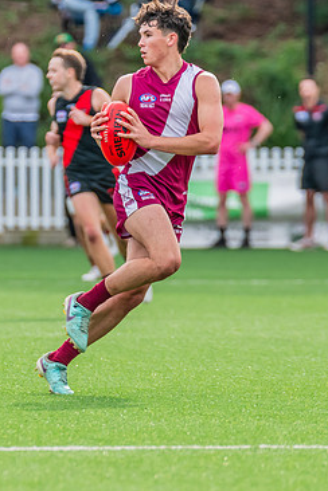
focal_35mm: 809
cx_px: 95
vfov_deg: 2.5
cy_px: 213
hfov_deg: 1.7
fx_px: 11055
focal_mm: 330
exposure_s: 1/1250
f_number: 5.6
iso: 800
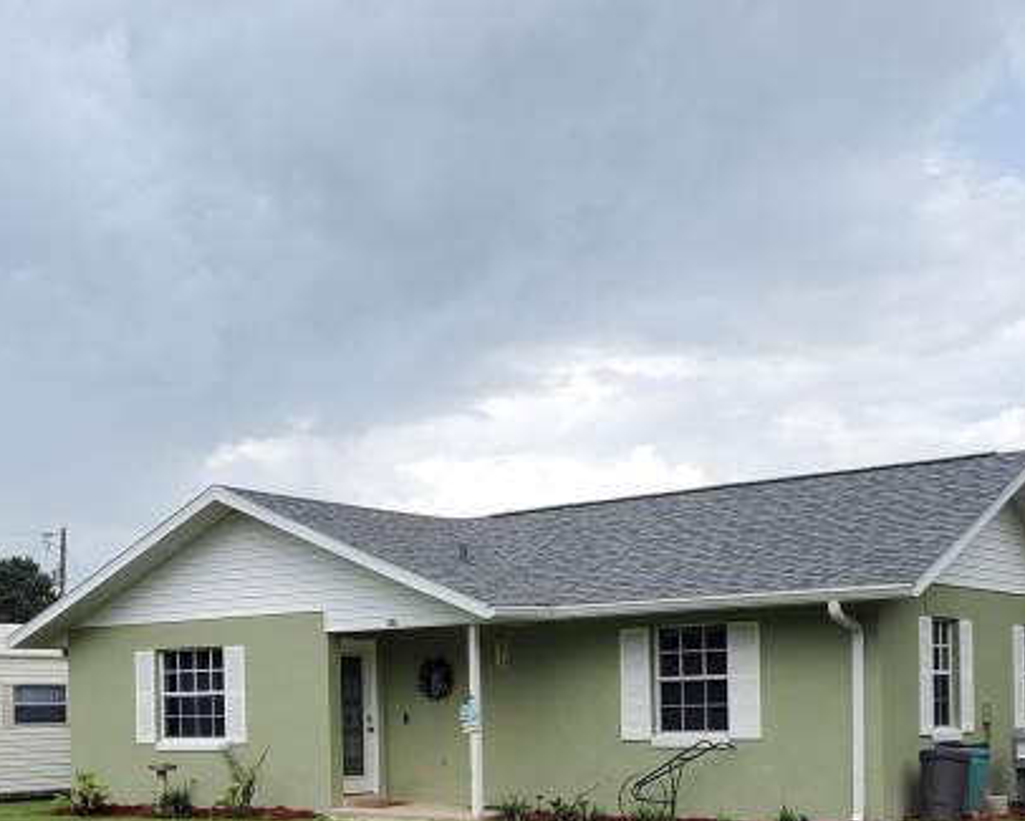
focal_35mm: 50
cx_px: 313
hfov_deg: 36.8
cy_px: 715
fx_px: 1517
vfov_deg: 29.2
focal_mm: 4.3
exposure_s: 1/682
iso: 50
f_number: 2.4
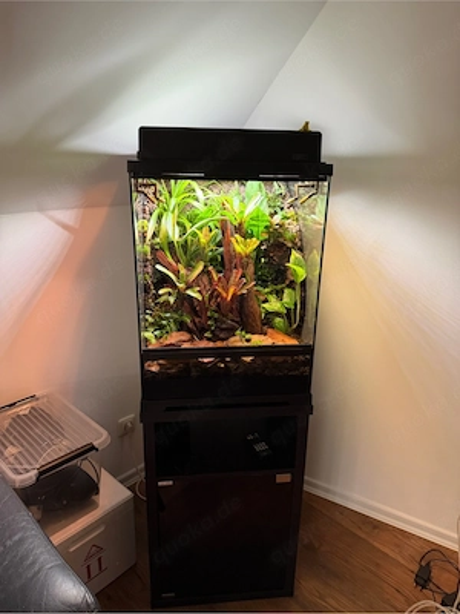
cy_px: 307
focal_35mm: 24
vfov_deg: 71.6
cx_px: 230
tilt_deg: -19.0
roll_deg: -0.9
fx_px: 425
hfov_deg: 56.8
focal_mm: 6.76
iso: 400
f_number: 1.78
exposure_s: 1/50
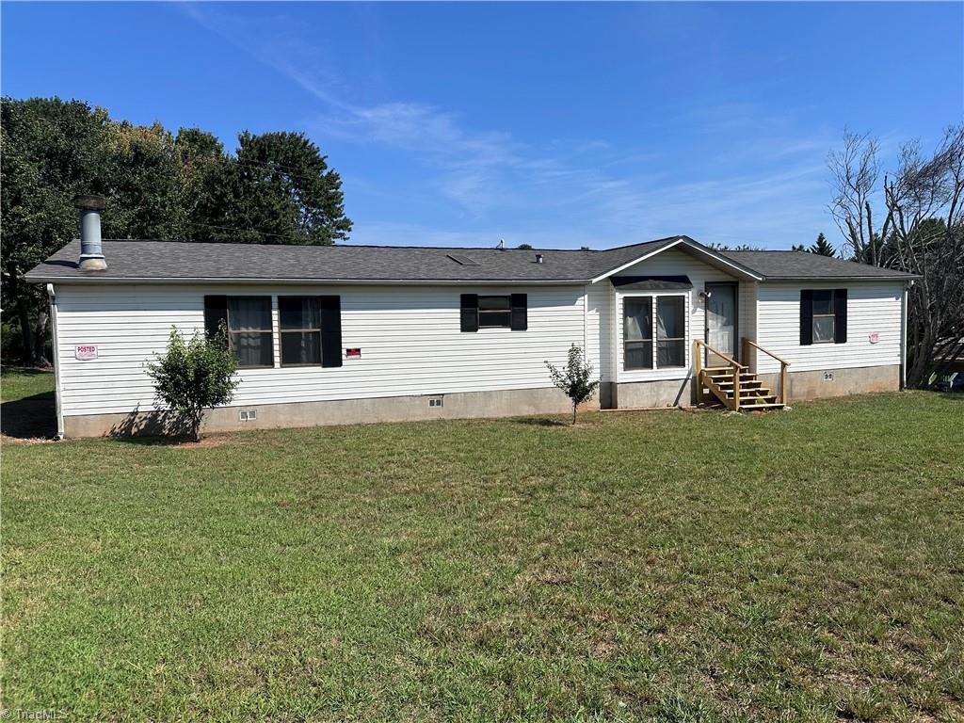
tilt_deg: -2.8
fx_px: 668
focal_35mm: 24
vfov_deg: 56.8
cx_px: 482
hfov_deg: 71.6
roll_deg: +0.9
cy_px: 362
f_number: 1.78
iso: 80
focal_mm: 6.86
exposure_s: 1/6623
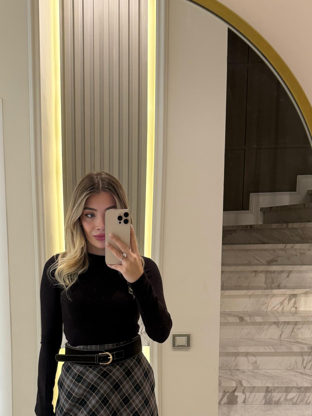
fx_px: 553
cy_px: 329
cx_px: 99
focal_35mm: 46
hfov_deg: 31.2
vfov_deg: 39.7
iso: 125
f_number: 1.78
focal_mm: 6.76
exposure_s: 1/50
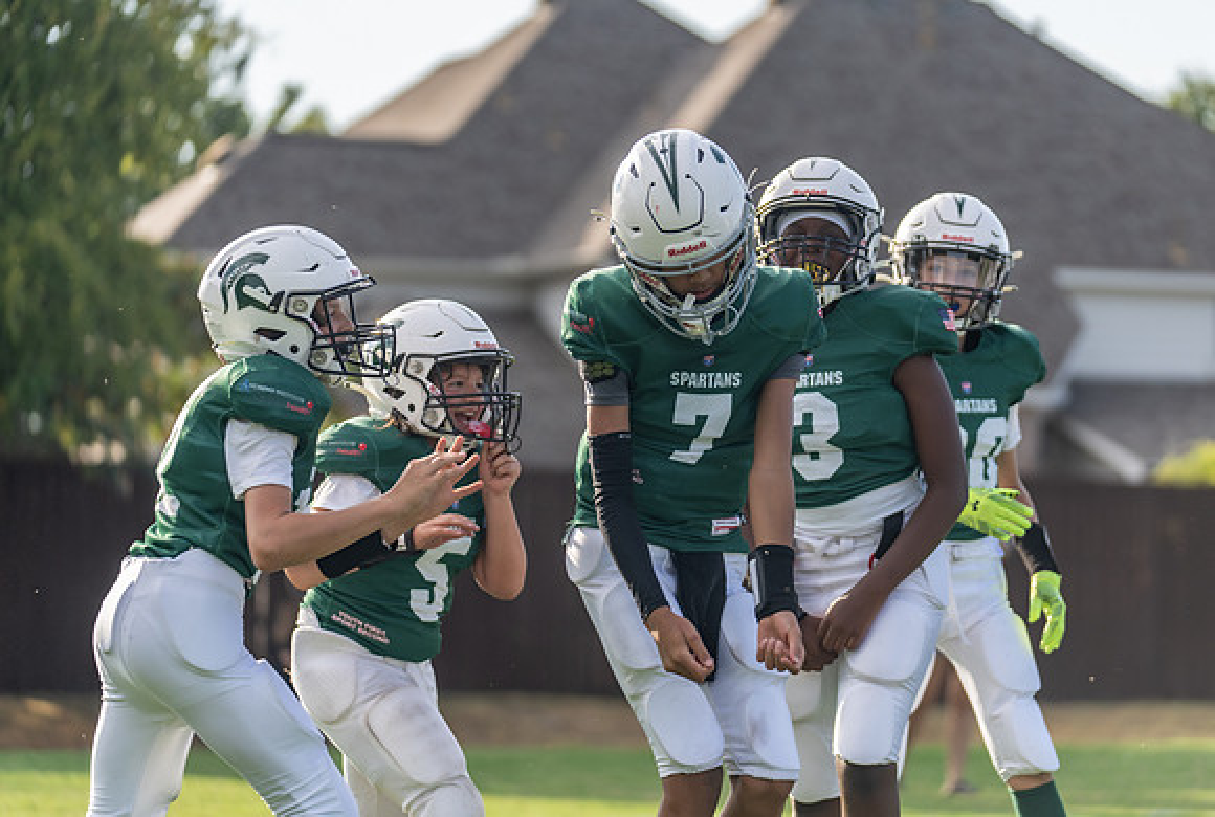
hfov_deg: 14.9
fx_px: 4651
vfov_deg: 10.0
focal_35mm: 137
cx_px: 675
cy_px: 367
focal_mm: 124
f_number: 2.8
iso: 100
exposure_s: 1/1250
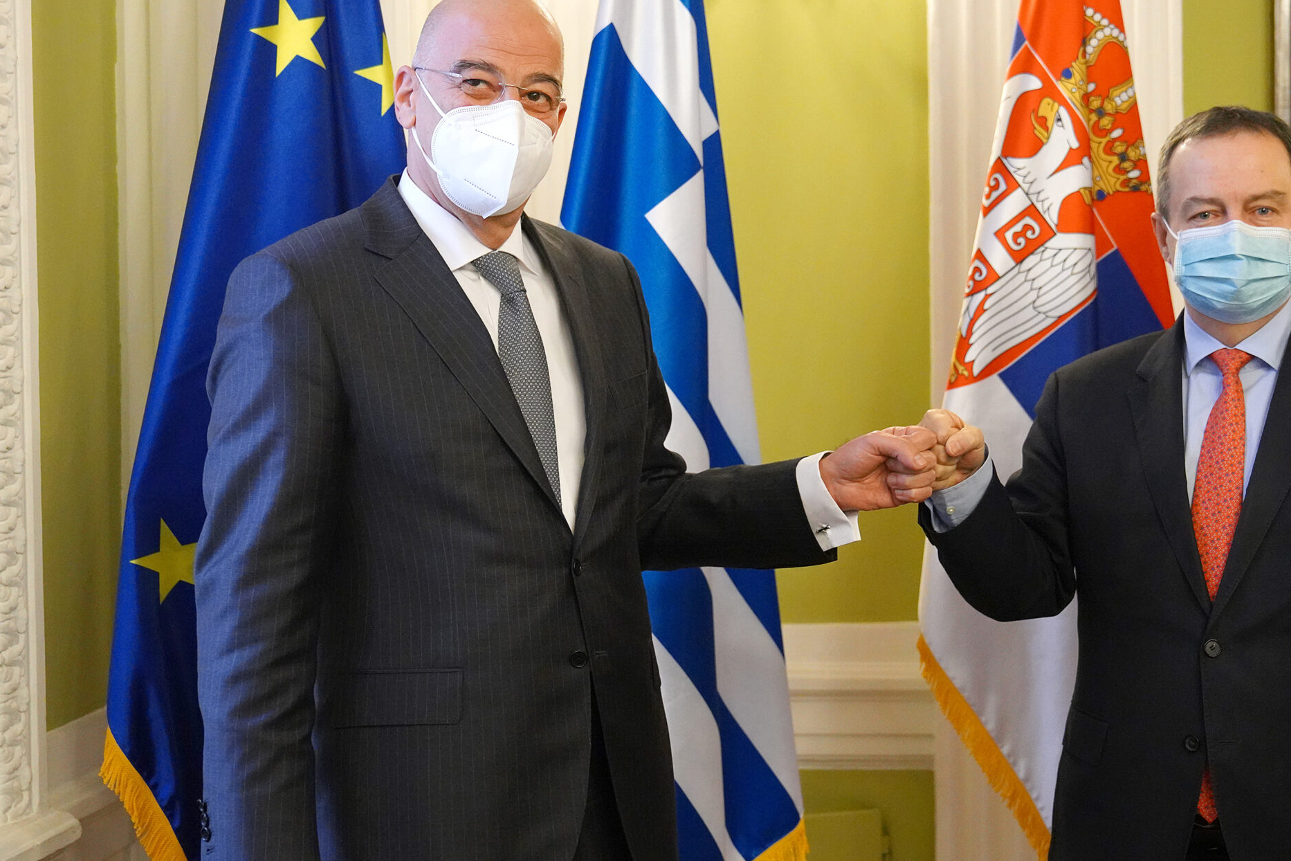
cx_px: 818
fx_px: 2116
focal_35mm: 59
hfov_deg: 33.7
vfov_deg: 23.0
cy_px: 461
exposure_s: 1/200
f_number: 3.5
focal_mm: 43
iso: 3200
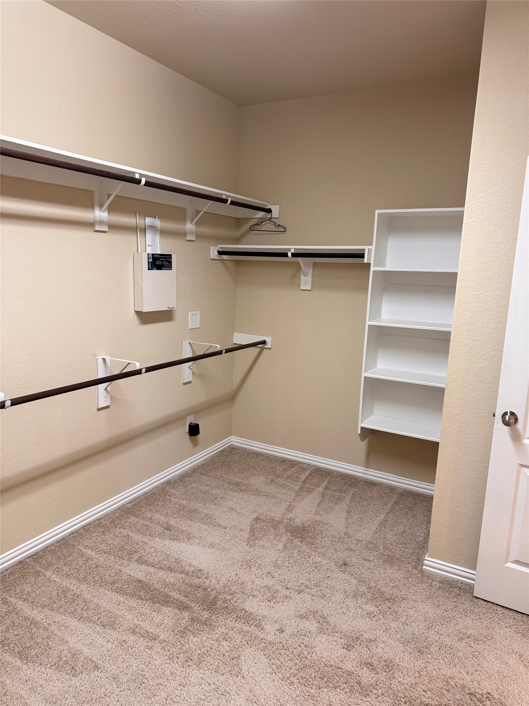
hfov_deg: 56.8
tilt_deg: -10.5
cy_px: 353
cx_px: 264
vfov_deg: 71.6
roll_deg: -1.6
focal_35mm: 24
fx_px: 489
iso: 160
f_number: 1.78
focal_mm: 6.76
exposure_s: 1/60
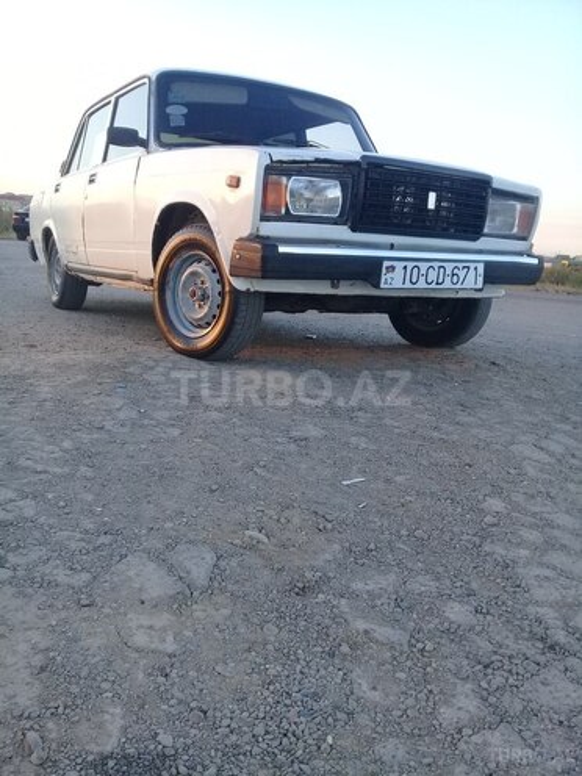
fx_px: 695
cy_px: 388
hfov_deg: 45.4
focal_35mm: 31
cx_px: 291
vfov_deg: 58.4
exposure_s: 1/100
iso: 64
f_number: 2.2
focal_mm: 3.3
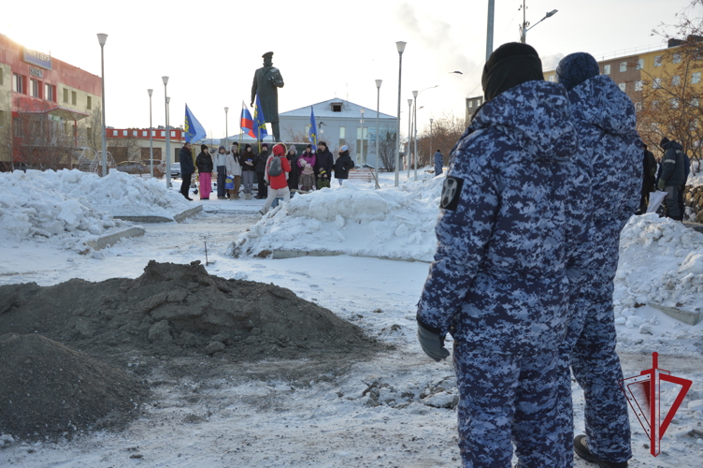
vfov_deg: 36.8
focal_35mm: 36
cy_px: 234
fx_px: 702
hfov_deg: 53.2
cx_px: 352
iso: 100
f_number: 4
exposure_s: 1/250
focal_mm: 24
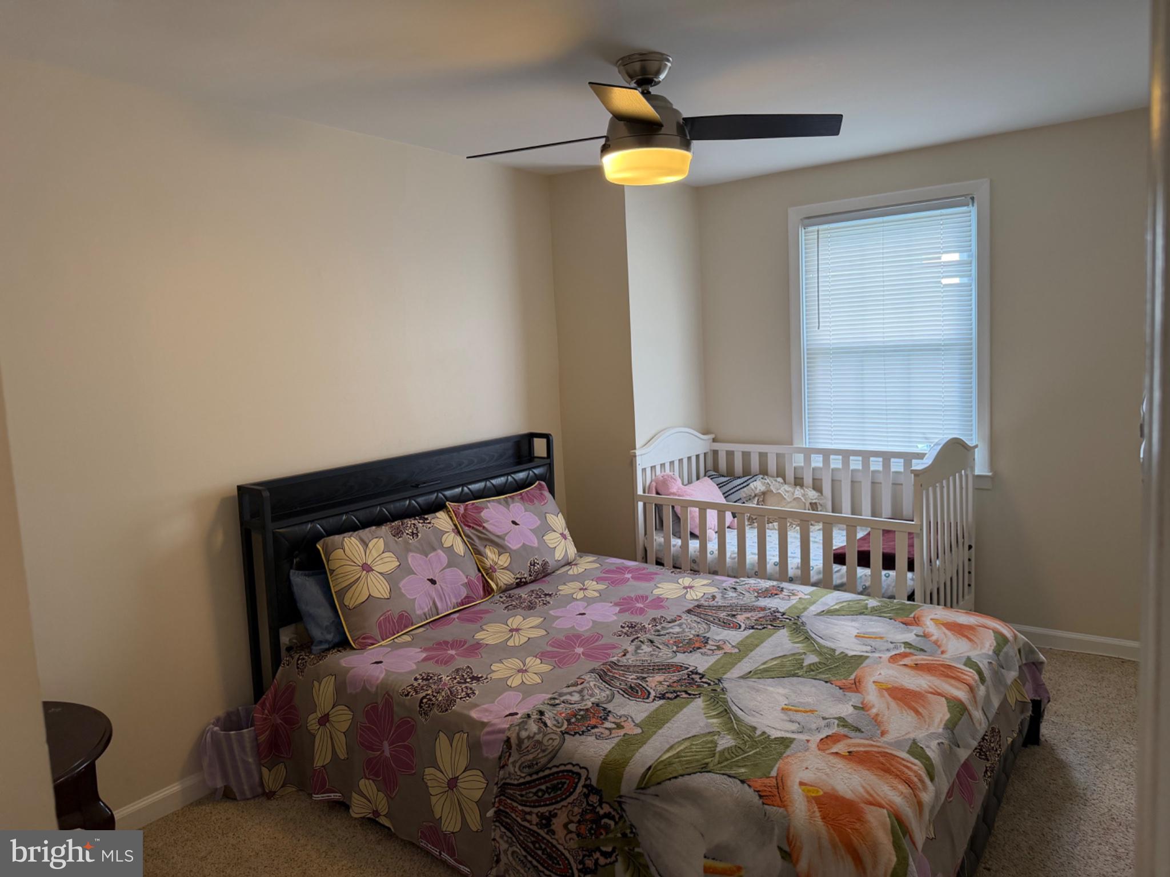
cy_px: 438
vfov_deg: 56.8
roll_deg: +4.3
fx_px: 811
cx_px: 585
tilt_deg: -5.9
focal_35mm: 24
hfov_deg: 71.6
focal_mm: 6.76
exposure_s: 1/120
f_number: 1.78
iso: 250
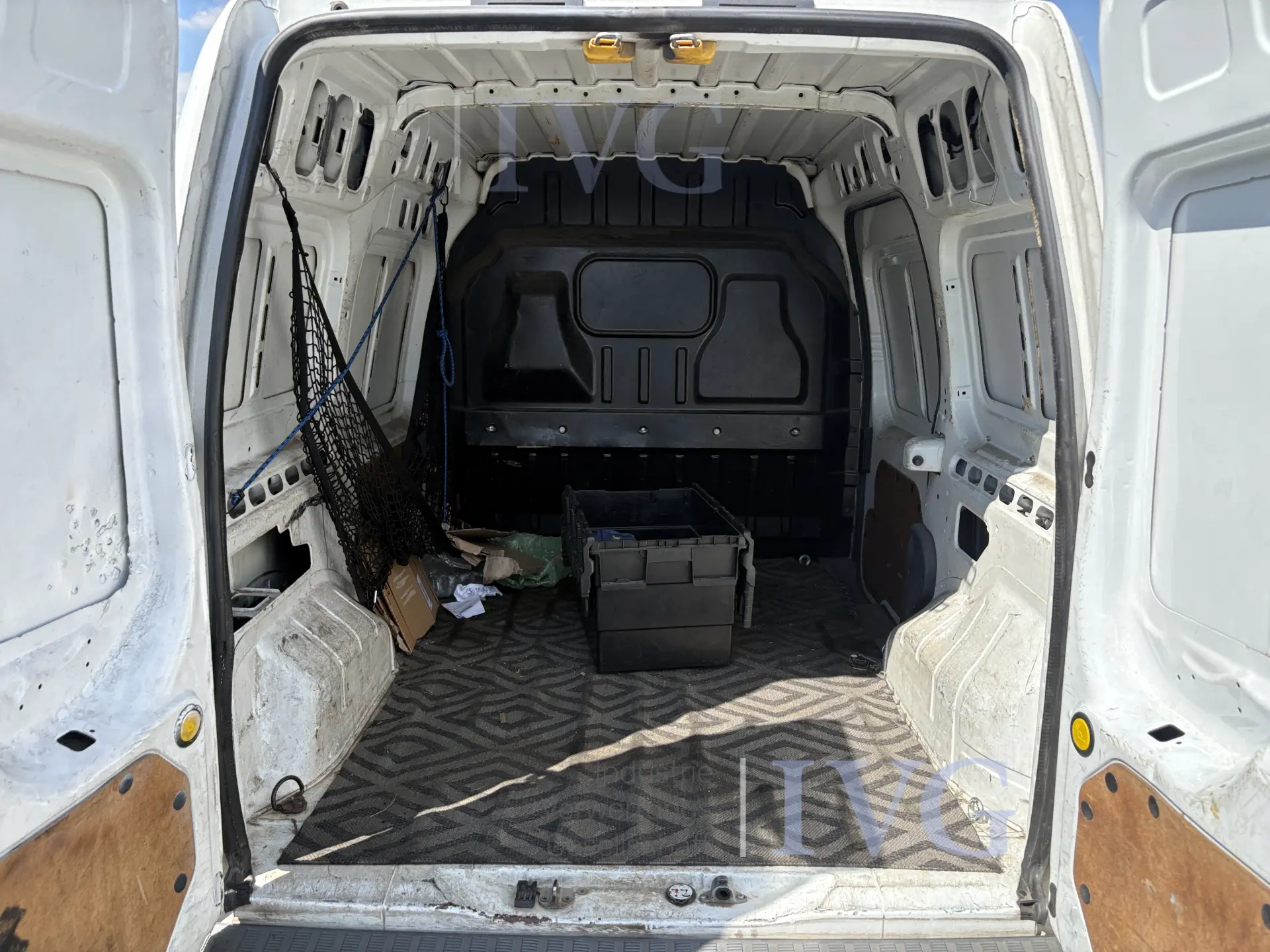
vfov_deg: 53.1
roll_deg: +0.8
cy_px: 476
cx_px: 635
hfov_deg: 67.3
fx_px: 954
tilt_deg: -8.3
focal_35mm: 26
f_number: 1.6
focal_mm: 5.96
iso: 64
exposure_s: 1/1175
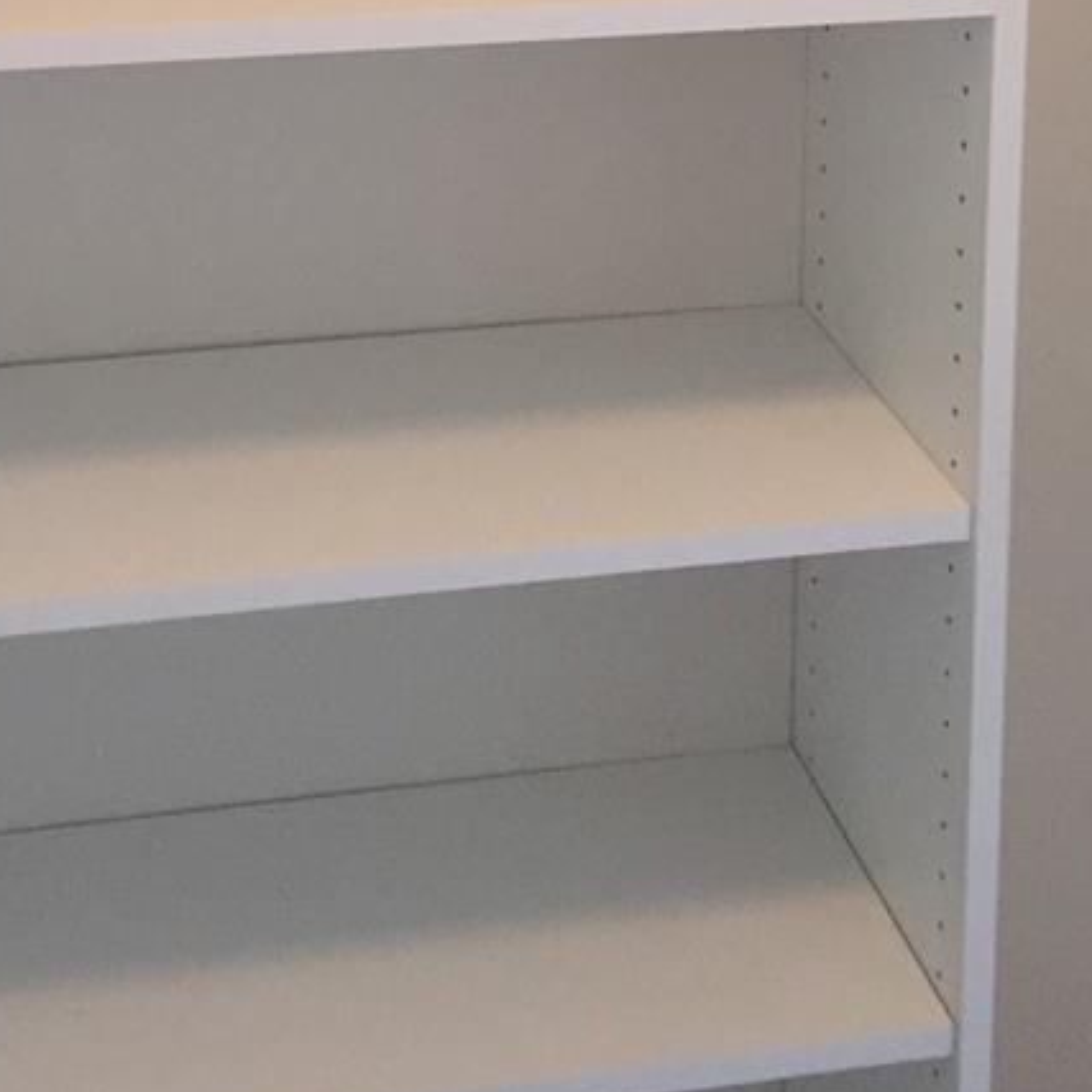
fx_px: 2570
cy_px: -327
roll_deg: +0.0
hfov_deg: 24.0
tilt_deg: -9.1
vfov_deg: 21.7
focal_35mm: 72
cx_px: 463
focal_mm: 4.15
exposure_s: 1/30
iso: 125
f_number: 2.2
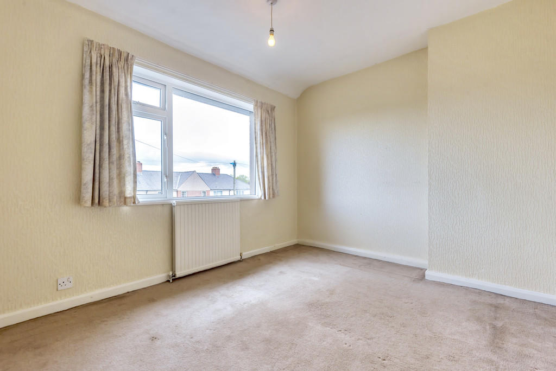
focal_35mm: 16
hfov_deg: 96.7
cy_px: 186
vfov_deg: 73.8
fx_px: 247
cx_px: 278
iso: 250
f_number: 8
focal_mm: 16
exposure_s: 1/60
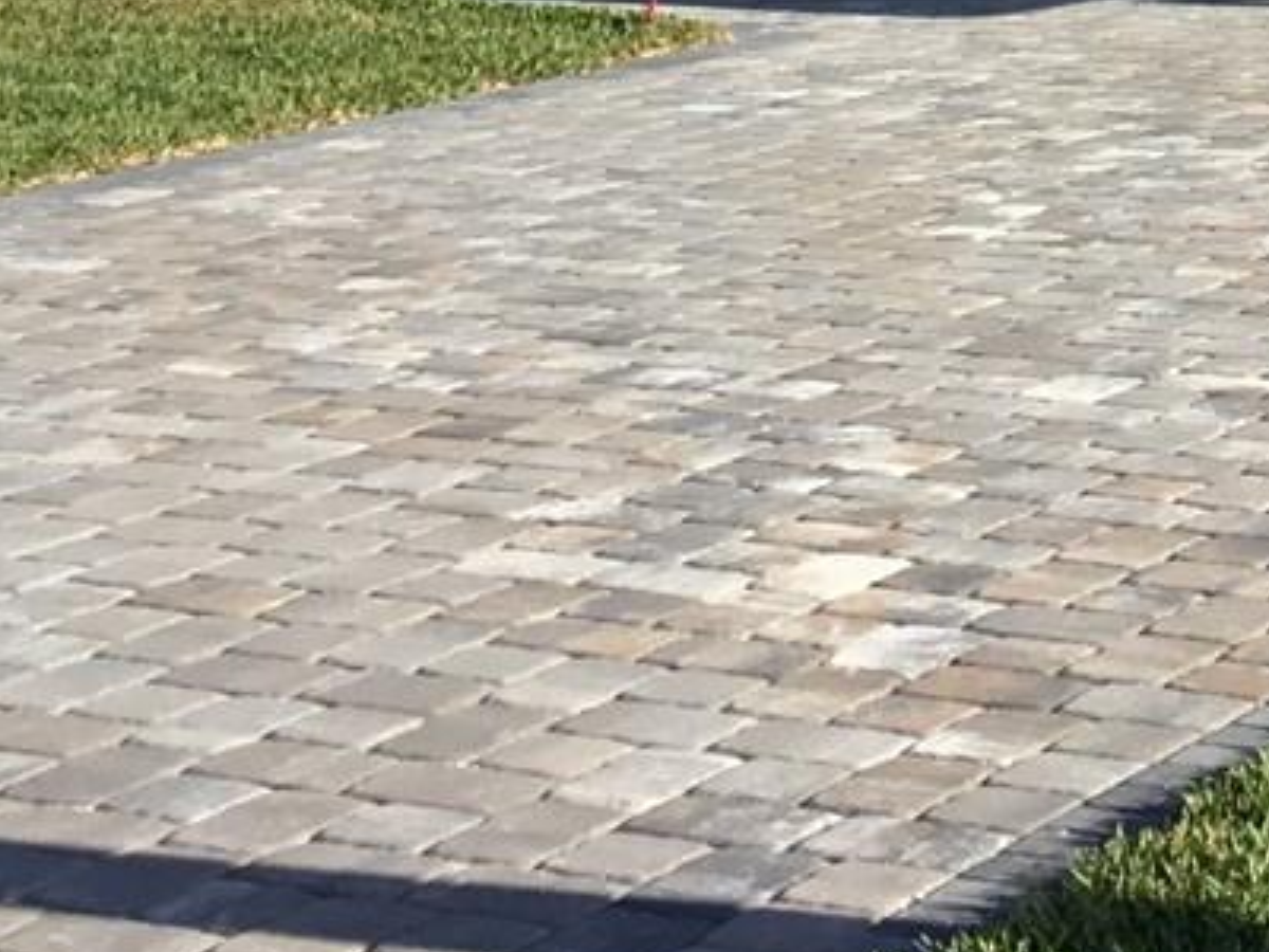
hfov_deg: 15.6
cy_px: -349
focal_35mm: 124
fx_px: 4546
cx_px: 1291
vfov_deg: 11.6
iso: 25
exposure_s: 1/1018
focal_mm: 3.3
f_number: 2.4
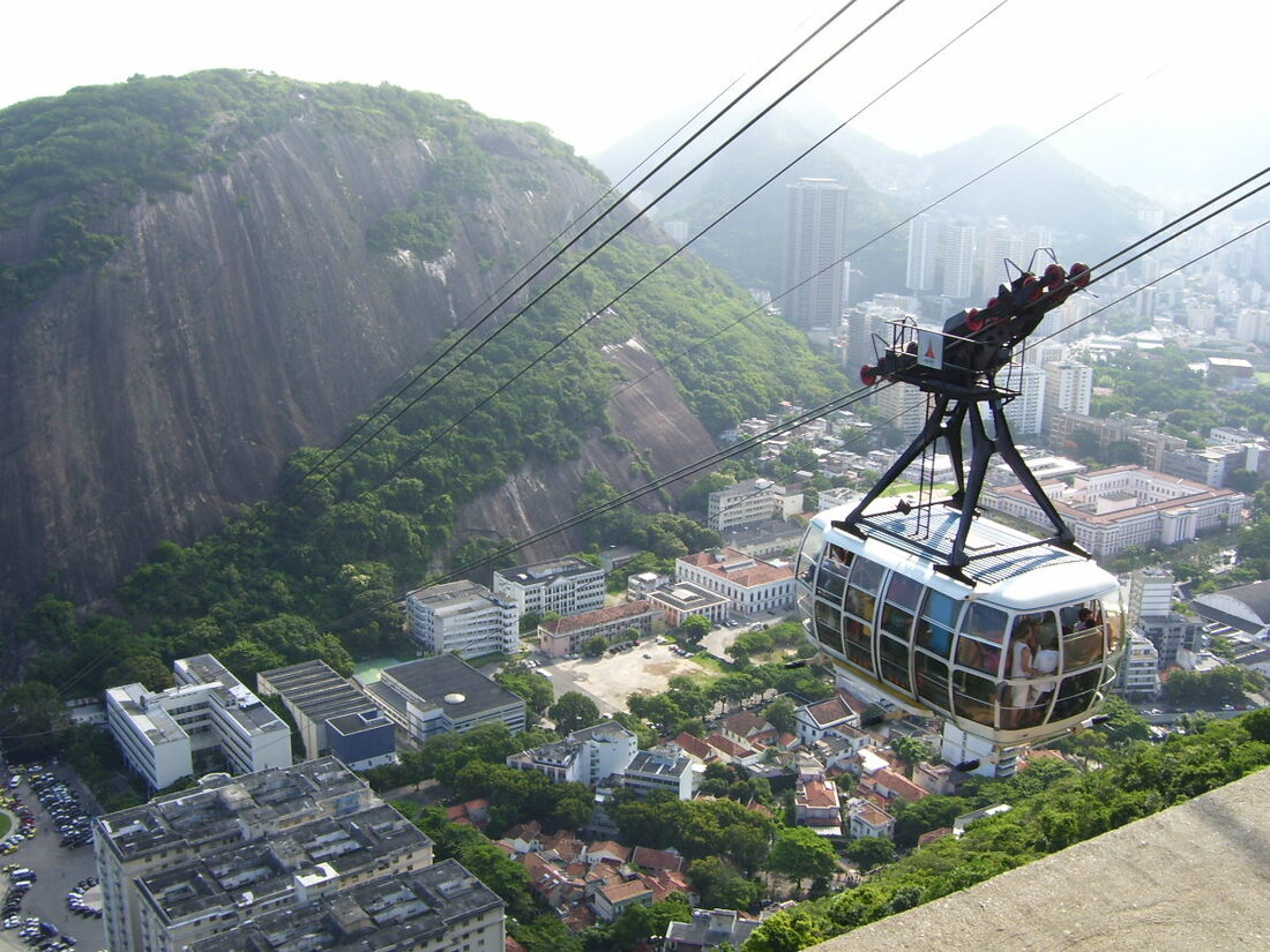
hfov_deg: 51.4
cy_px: 476
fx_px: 1321
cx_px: 635
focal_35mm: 36
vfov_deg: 39.7
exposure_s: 1/250
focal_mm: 6
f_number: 4.8
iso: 80
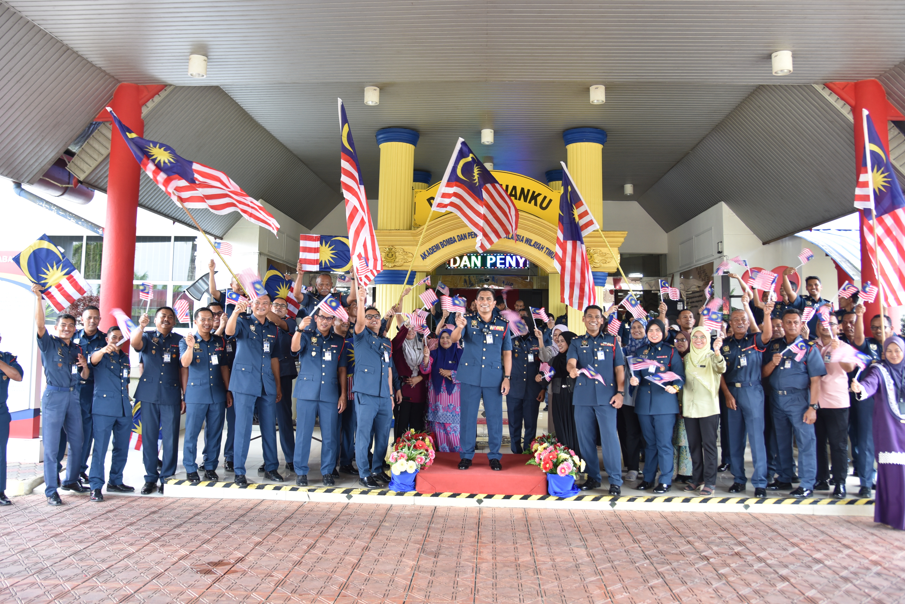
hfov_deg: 34.5
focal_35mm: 58
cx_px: 450
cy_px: 258
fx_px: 1458
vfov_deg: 23.4
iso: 640
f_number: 4
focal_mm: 50
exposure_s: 1/80
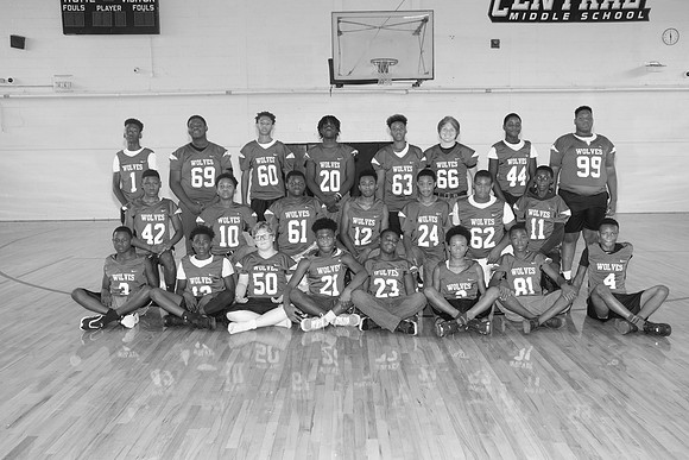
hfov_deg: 54.4
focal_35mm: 35
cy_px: 230
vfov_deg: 37.9
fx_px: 670
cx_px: 344
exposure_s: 1/125
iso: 1000
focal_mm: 23
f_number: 4
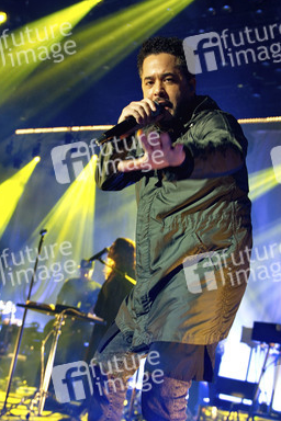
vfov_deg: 71.5
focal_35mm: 25
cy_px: 213
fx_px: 293
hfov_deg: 51.3
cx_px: 140
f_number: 2.8
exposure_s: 1/100
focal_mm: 24
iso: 1600
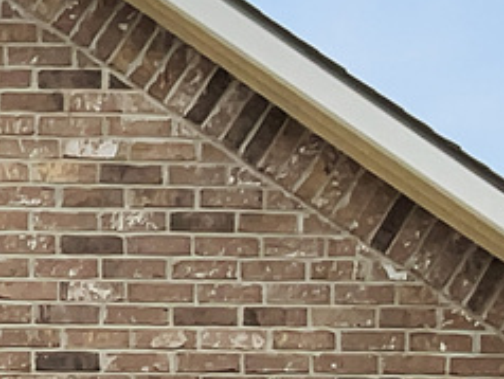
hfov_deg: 9.7
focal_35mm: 175
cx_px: -789
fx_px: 2551
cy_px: 459
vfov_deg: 8.4
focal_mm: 3
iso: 16
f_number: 1.8
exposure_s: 1/739
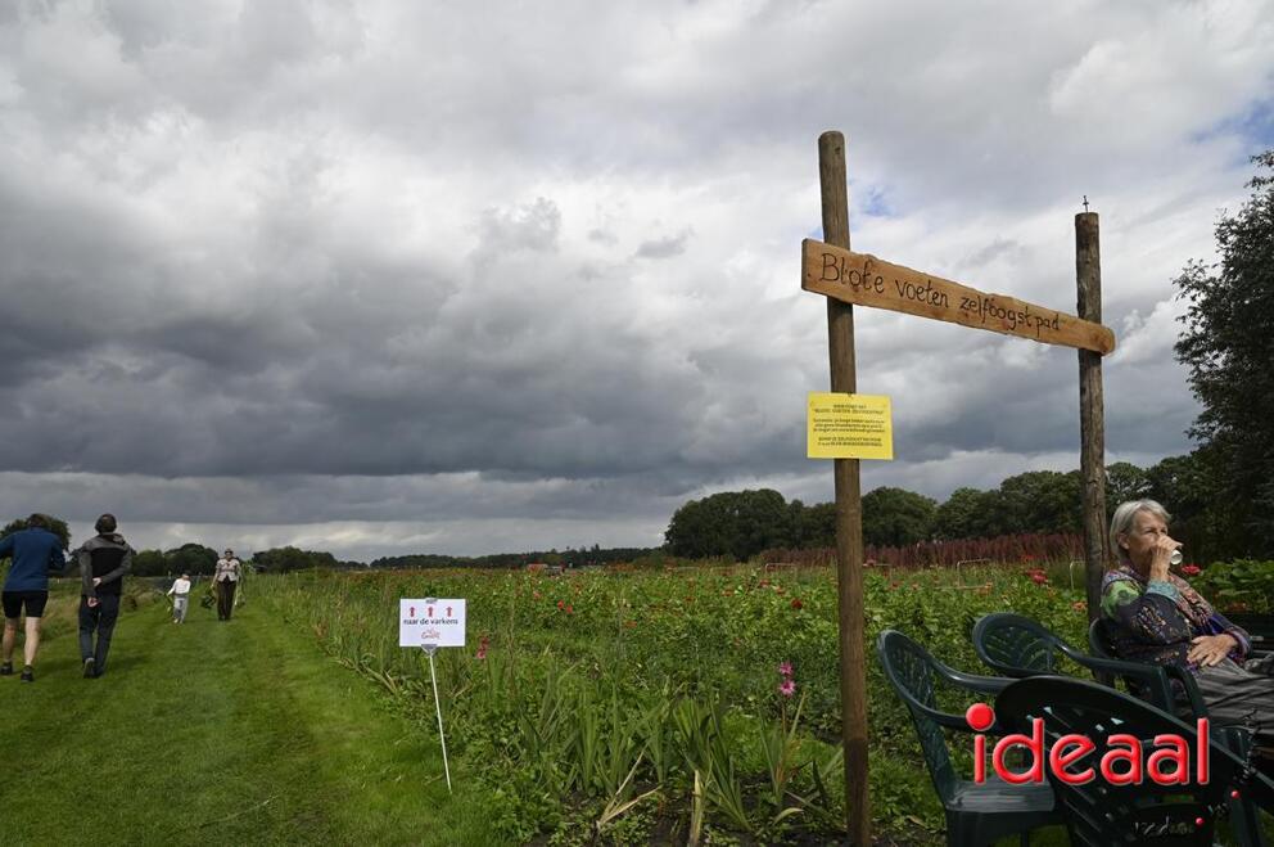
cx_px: 637
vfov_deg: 53.0
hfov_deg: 73.8
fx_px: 848
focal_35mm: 24
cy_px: 424
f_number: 13
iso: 400
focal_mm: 24
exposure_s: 1/500
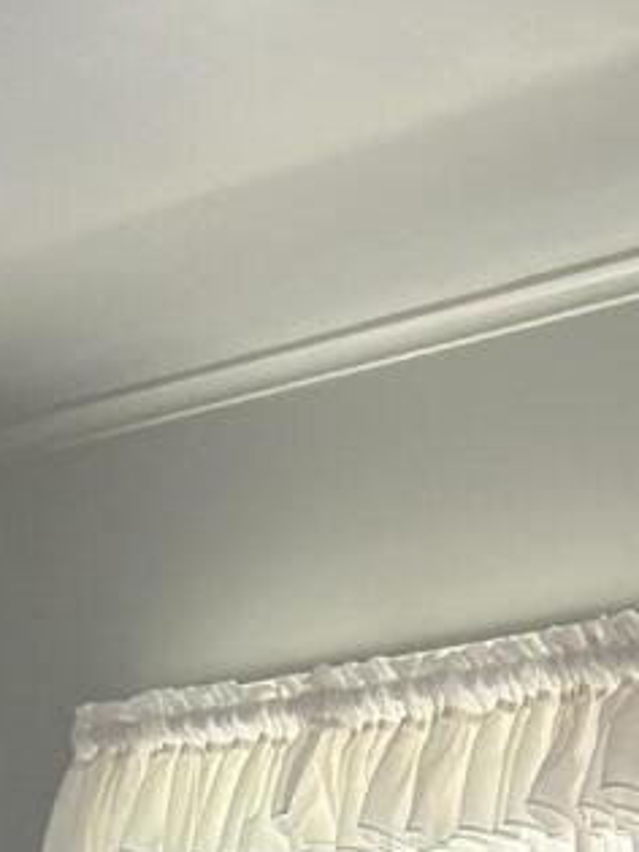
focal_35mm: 165
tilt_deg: -3.2
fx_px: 4064
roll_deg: -0.7
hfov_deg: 8.6
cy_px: 1636
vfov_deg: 11.0
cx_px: 1197
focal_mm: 5.96
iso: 125
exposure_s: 1/60
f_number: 1.6
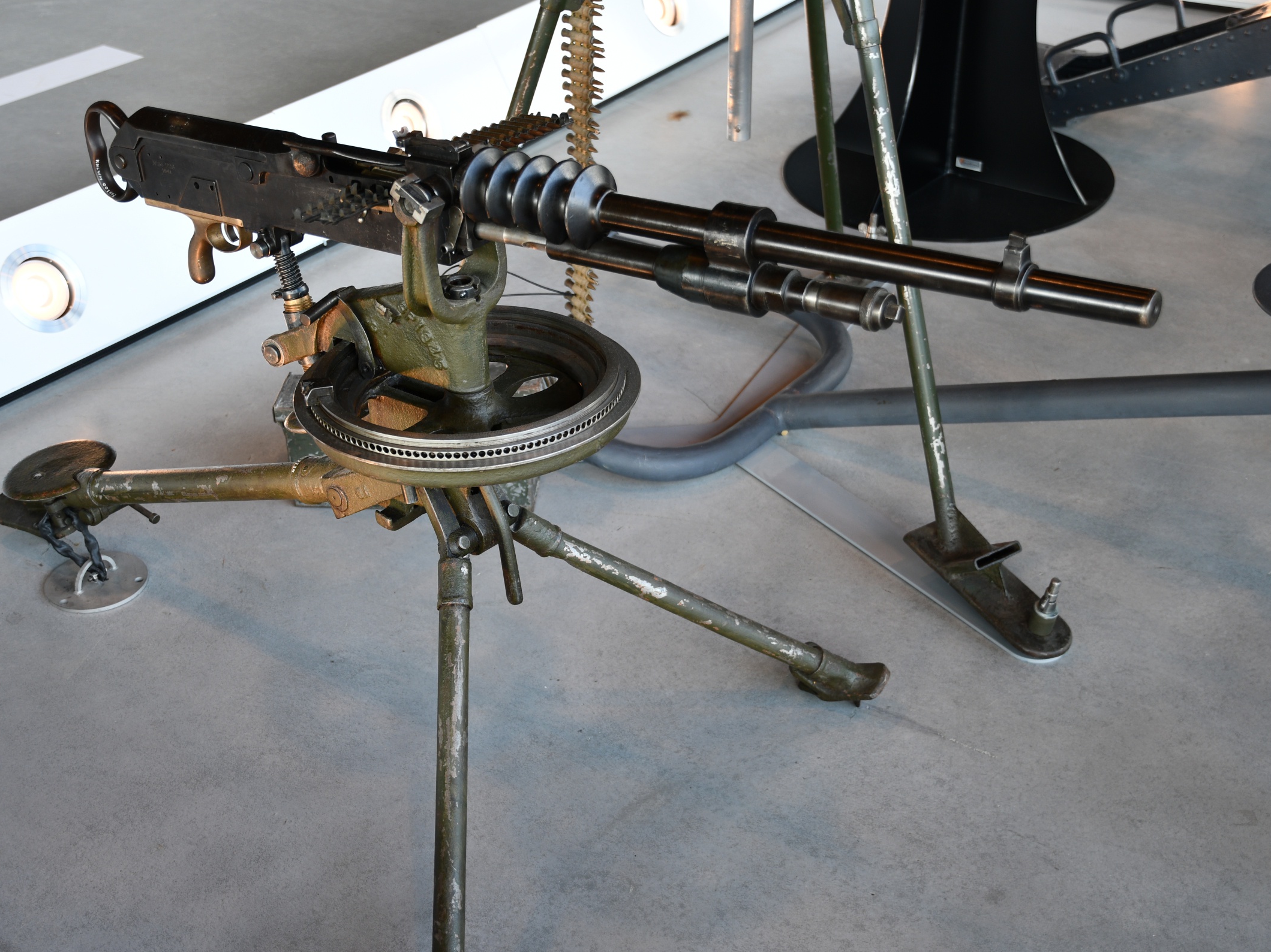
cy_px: 477
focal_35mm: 49
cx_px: 559
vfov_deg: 29.7
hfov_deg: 38.9
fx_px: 1799
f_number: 3.2
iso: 100
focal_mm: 30
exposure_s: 1/40
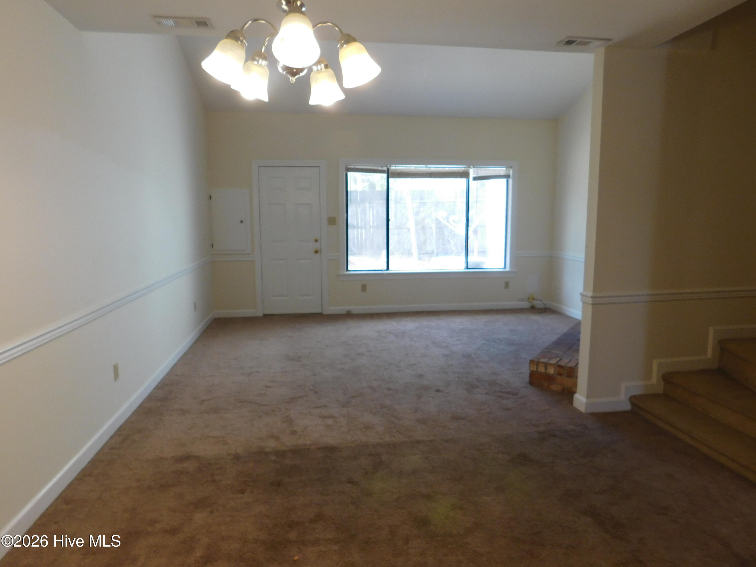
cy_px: 284
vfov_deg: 58.9
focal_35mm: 23
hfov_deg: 73.9
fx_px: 502
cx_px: 378
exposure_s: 1/50
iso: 125
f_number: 3
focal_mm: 4
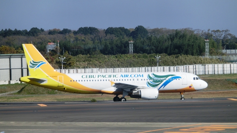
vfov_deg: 5.1
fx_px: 1502
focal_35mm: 239
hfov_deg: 9.0
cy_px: 70
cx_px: 118
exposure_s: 1/250
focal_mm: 38.58
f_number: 5.7
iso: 80
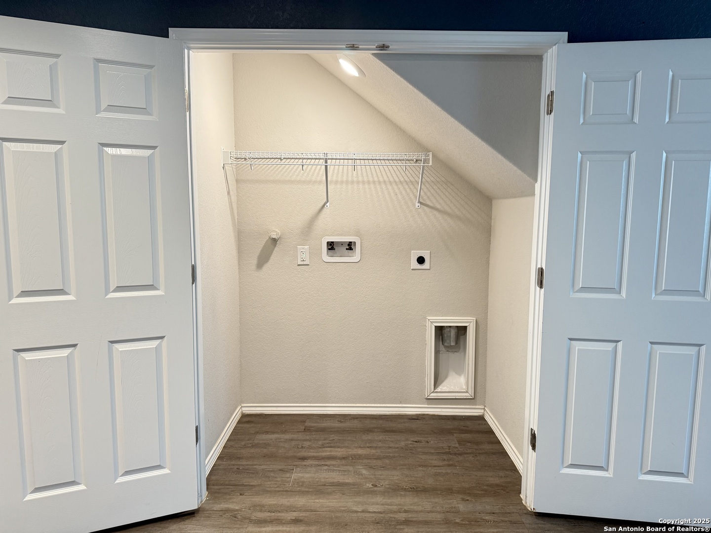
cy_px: 266
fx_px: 493
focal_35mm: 24
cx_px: 356
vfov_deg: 56.8
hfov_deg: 71.6
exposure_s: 1/60
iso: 320
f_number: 1.78
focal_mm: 6.76
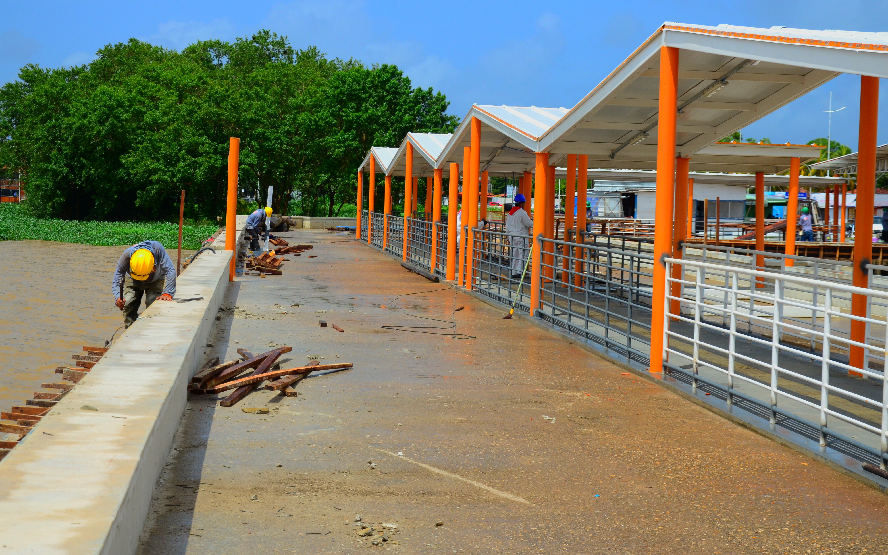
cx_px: 444
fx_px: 1682
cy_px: 263
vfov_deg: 18.7
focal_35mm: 70
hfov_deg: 29.6
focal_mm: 45
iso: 500
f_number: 4.8
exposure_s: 1/2000
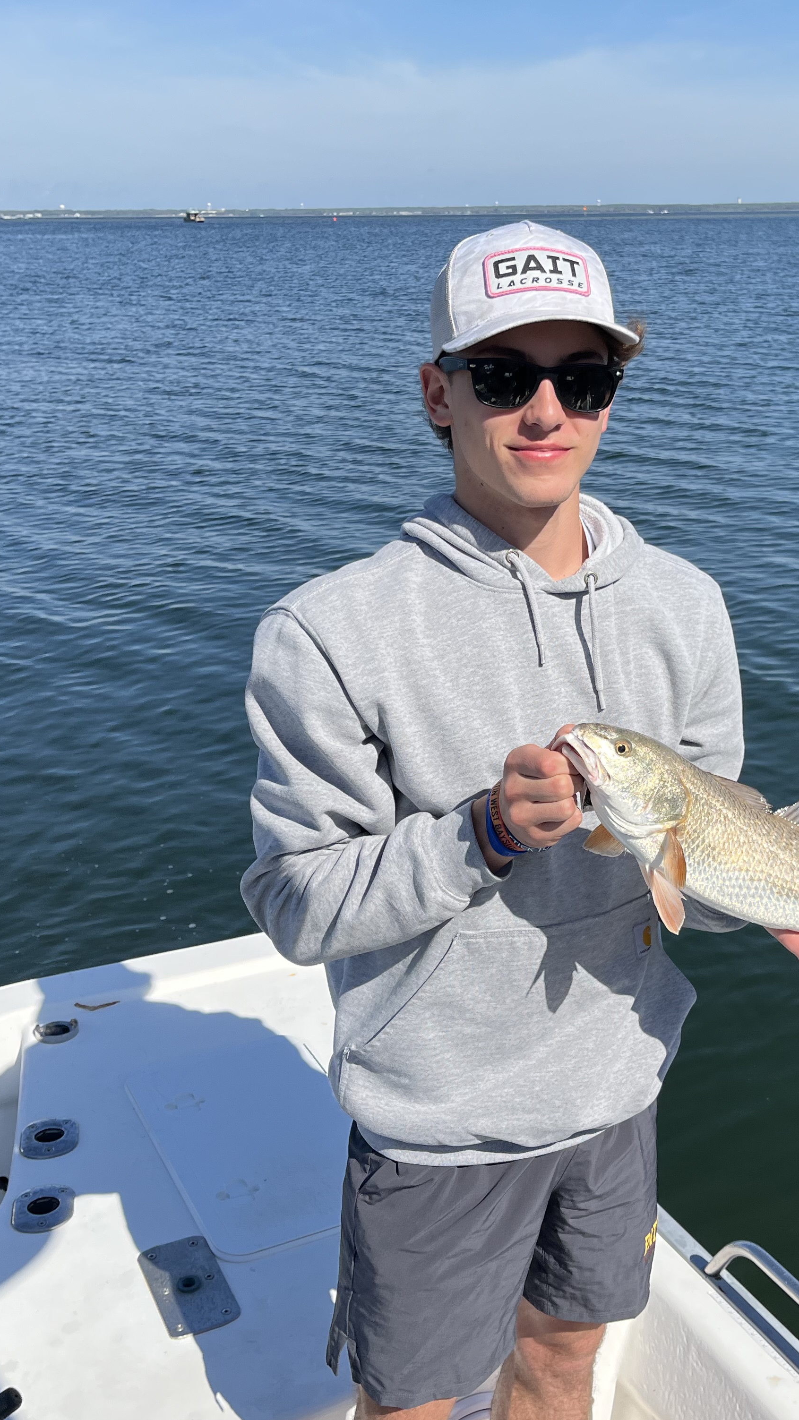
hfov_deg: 30.8
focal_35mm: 38
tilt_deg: -19.8
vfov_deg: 52.8
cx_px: 579
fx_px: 1431
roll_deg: +0.6
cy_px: 712
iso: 50
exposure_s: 1/3311
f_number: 1.6
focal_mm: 5.1
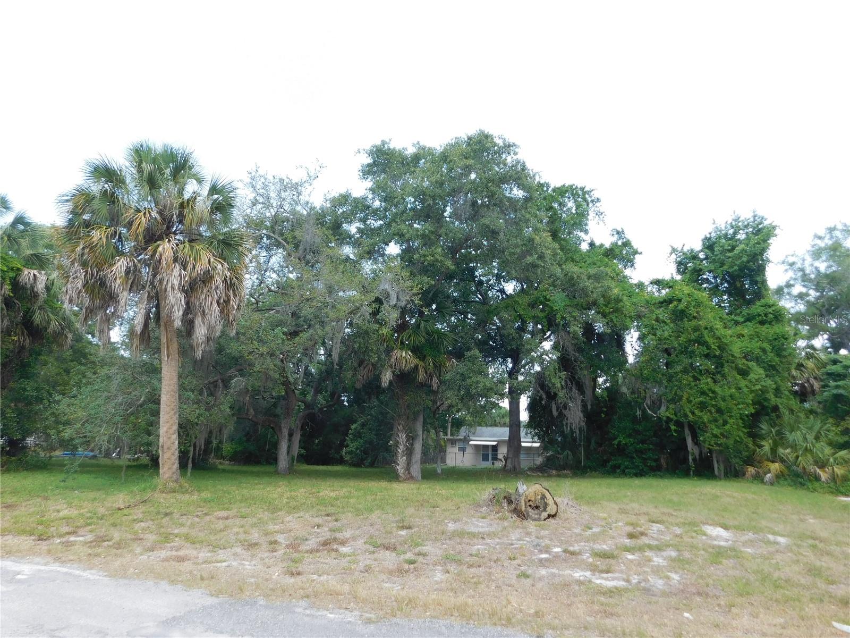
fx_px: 565
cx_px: 425
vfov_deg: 58.9
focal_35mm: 23
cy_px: 319
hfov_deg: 73.9
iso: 125
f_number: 3
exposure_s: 1/320
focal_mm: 4
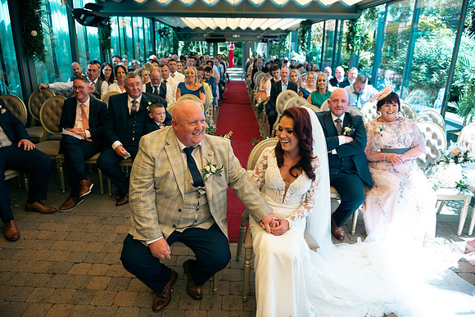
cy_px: 158
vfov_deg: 53.2
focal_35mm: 24
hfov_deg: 73.7
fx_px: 317
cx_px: 238
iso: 250
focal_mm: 24
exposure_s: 1/250
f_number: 3.5
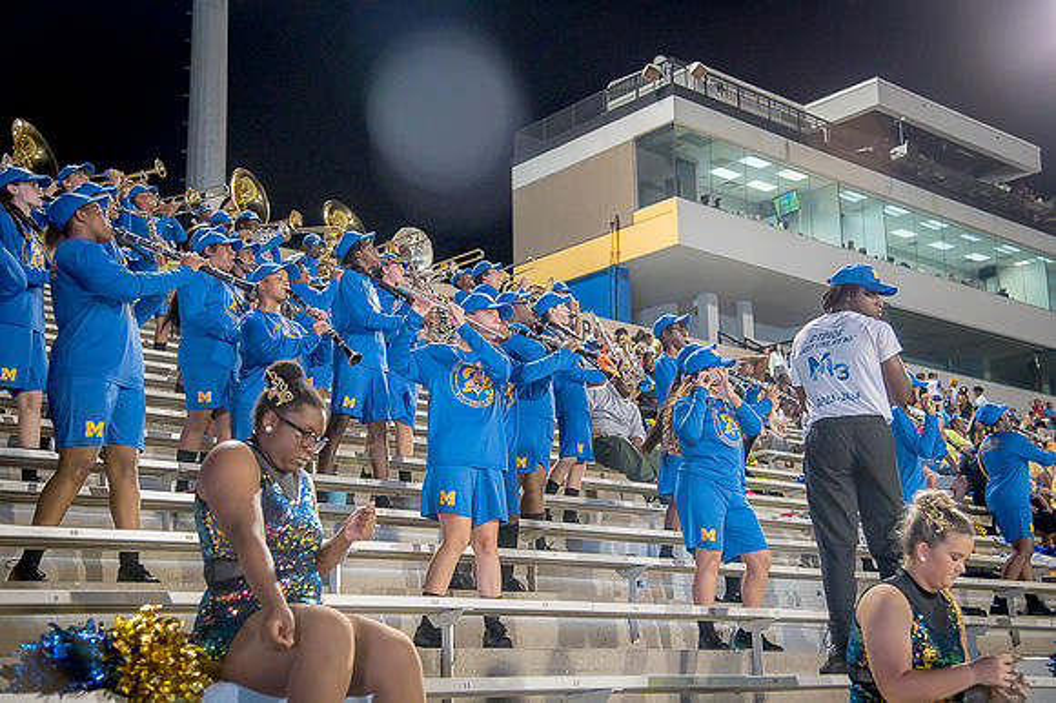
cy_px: 352
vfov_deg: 29.2
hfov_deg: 42.8
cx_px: 528
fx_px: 1349
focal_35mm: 46
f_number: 4
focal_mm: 46
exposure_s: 1/200
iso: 2000
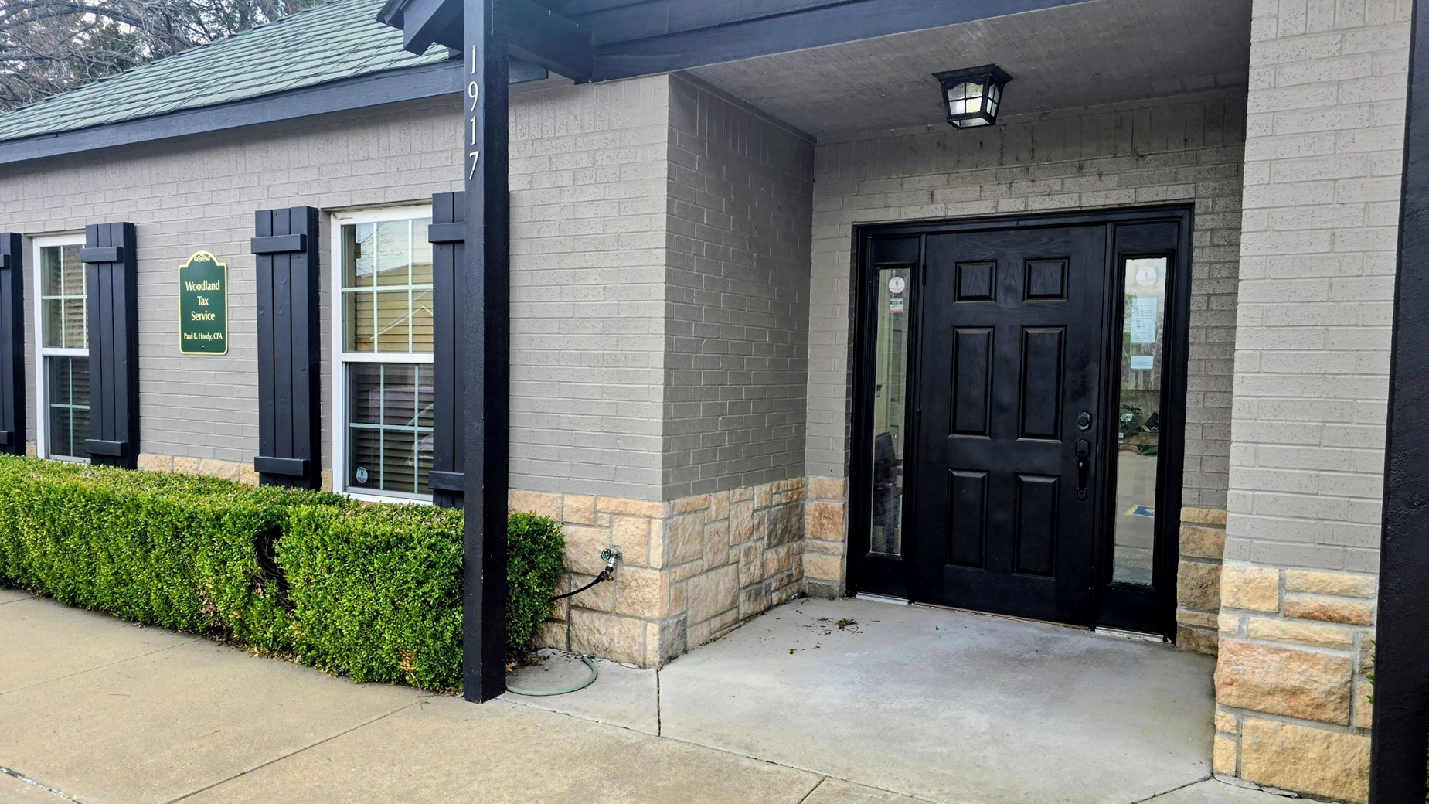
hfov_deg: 71.9
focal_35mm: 26
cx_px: 697
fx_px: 985
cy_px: 426
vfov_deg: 44.4
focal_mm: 6.3
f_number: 1.7
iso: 20
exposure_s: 1/180
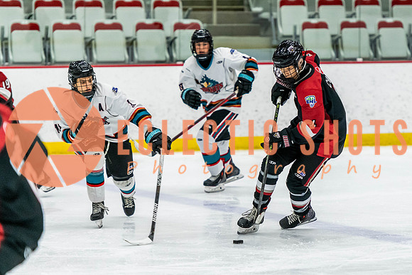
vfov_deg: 6.0
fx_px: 2622
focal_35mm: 229
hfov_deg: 9.0
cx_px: 292
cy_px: 154
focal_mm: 155
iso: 2500
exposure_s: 1/640
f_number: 2.8
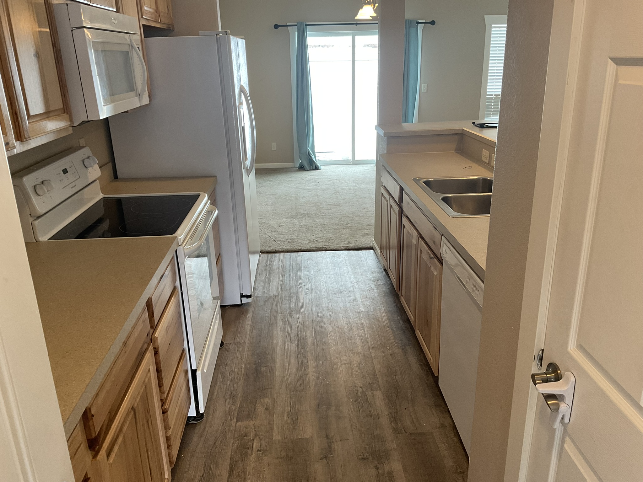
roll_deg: +1.5
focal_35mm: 29
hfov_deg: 61.7
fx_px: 539
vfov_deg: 48.2
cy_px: 241
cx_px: 322
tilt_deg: -18.5
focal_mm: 3
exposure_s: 1/60
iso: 64
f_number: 1.8
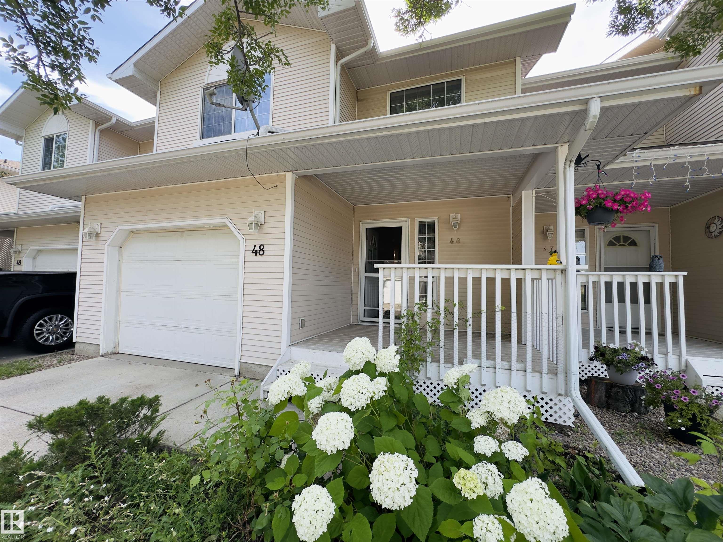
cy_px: 271
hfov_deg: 102.1
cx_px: 362
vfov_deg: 85.7
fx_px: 292
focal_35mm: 14
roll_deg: -1.1
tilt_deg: +3.6
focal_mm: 2.22
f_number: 2.2
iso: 40
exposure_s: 1/303
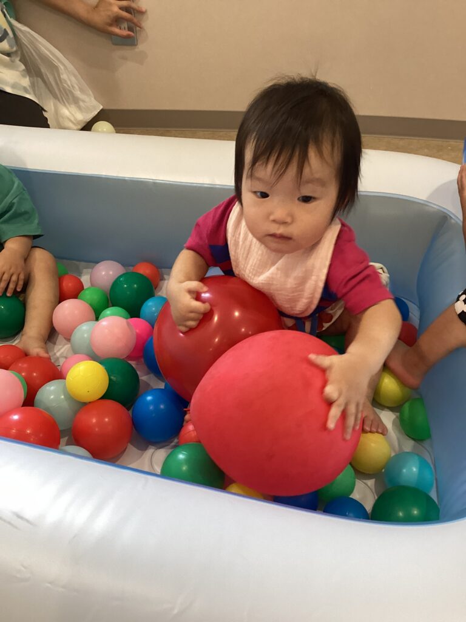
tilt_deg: -38.8
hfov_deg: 45.4
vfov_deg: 58.4
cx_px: 233
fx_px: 556
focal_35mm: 31
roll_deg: +1.8
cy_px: 311
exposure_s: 1/60
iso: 160
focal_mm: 3.3
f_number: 2.4
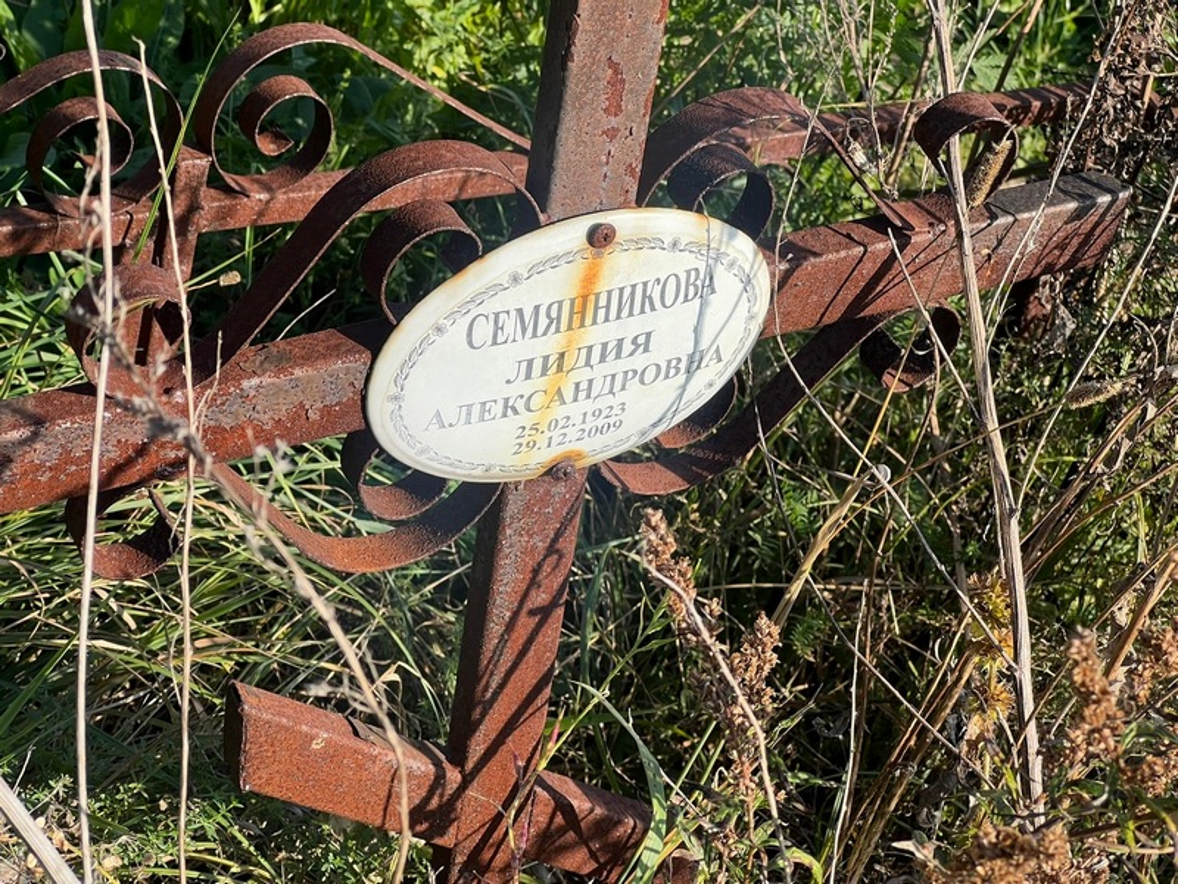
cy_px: 442
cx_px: 589
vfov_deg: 19.1
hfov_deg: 25.3
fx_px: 2620
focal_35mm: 77
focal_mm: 9
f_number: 2.8
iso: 32
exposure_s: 1/263
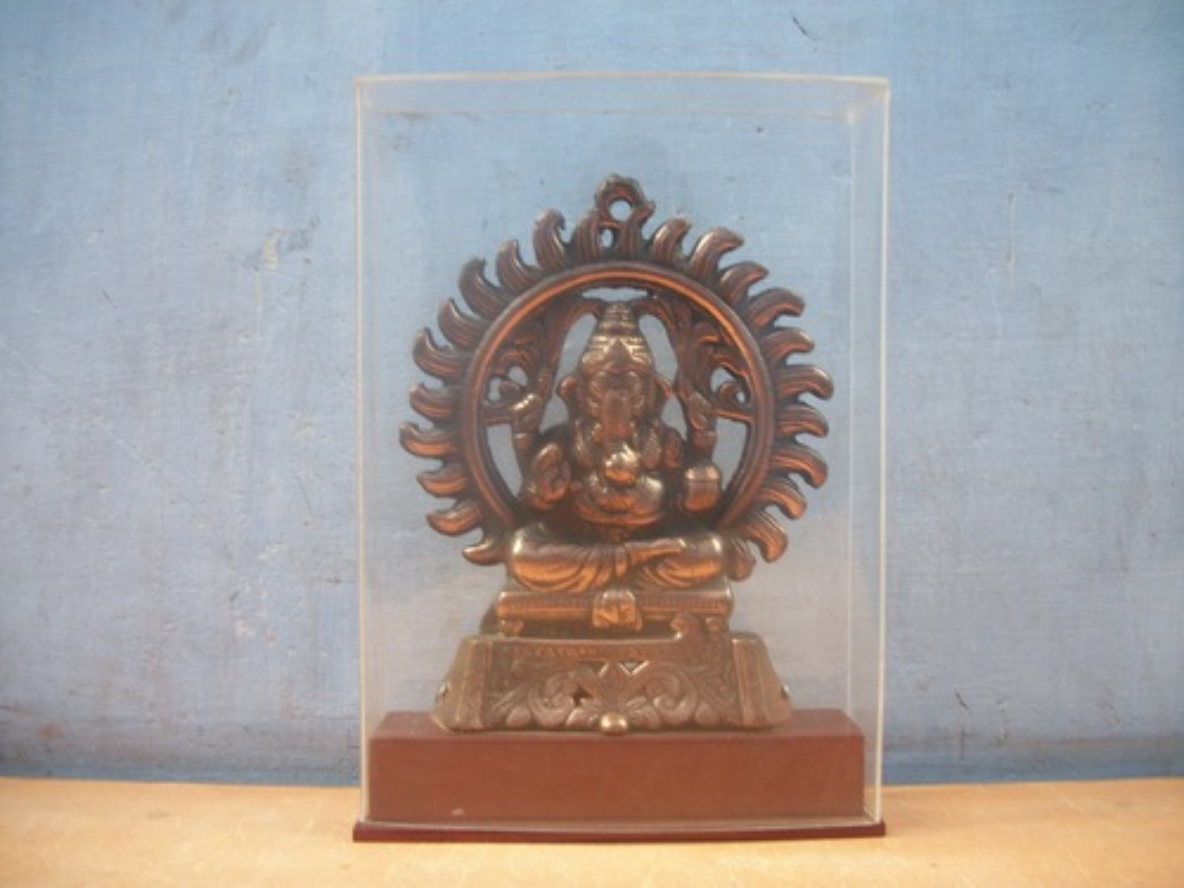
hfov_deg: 56.8
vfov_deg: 44.2
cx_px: 592
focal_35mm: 32
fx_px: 1095
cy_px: 444
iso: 80
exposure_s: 1/30
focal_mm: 5.7
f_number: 2.9
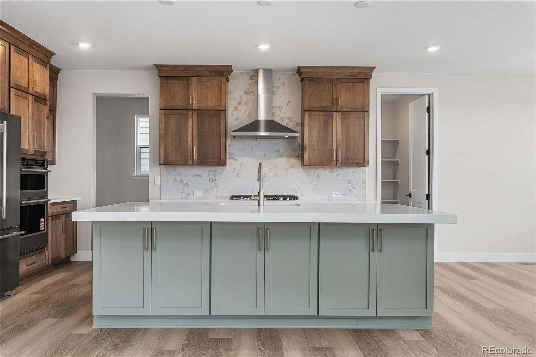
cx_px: 268
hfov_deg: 63.7
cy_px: 178
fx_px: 432
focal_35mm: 29
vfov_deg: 44.9
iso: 100
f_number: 8
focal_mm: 29
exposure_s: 1/2.5
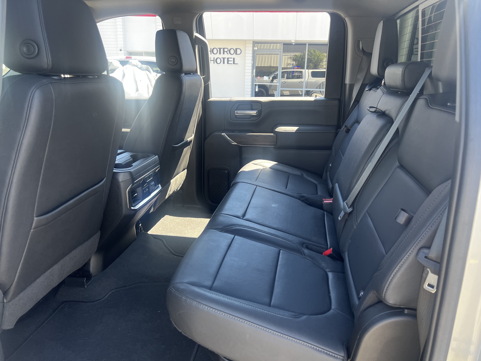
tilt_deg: -16.0
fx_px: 361
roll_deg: -1.9
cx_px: 240
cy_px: 180
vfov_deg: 53.1
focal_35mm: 26
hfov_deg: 67.3
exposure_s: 1/171
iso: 50
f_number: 1.5
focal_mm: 5.7
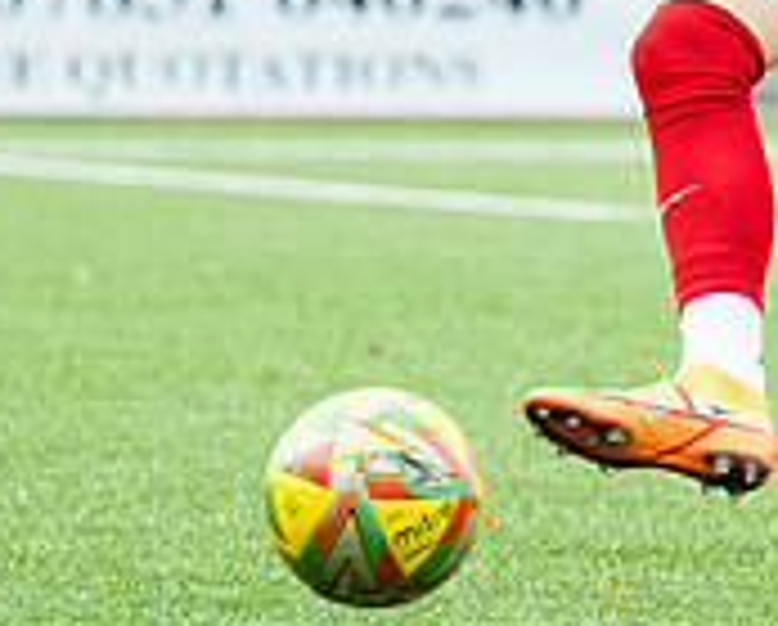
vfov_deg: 2.0
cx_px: 707
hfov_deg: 2.5
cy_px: 273
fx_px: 17714
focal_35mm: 768
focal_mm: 130
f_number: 2.8
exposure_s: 1/640
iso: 400
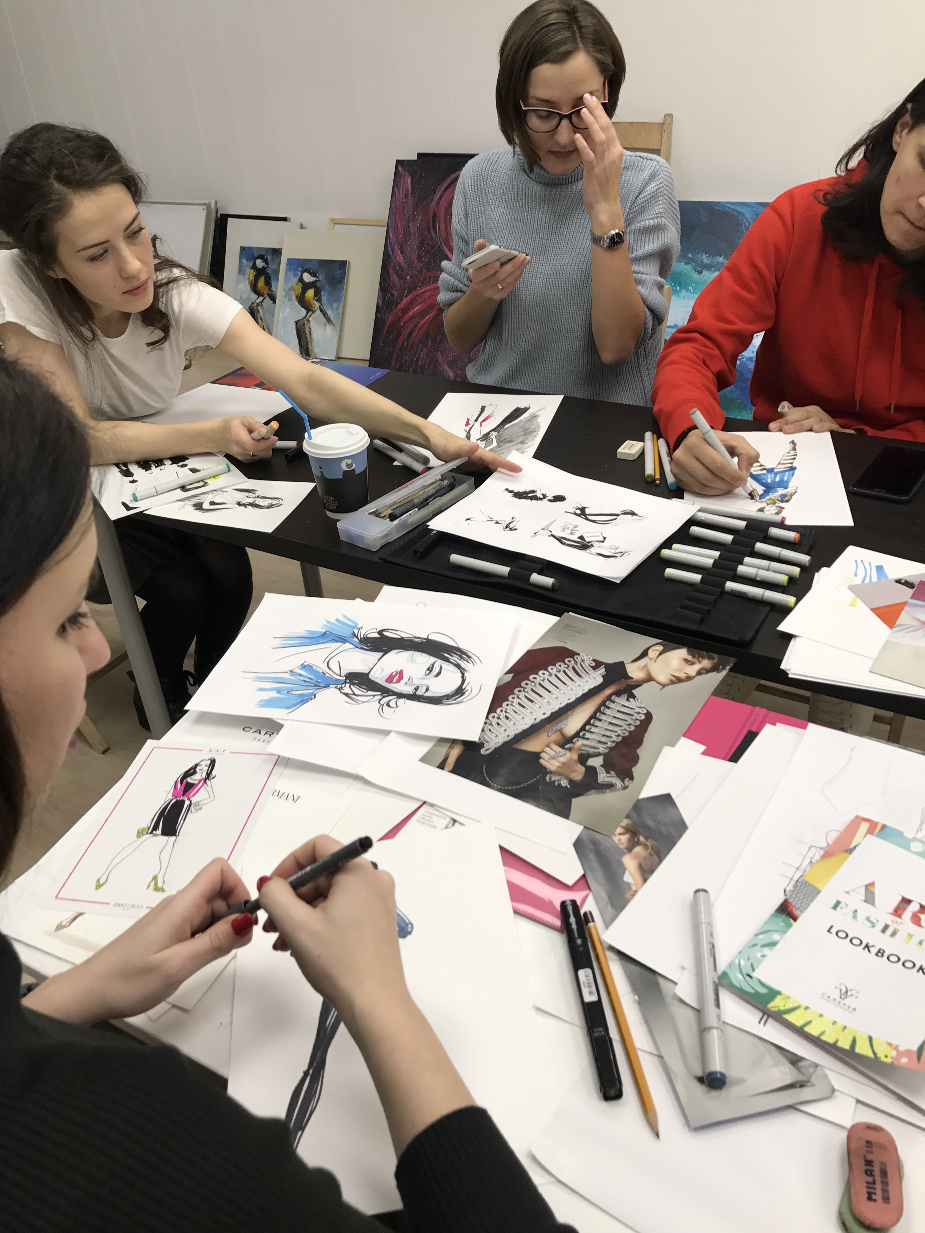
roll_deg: +5.9
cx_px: 462
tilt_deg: -33.3
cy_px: 616
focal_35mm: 28
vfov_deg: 63.4
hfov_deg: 49.7
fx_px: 998
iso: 25
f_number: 1.8
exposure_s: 1/50
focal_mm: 3.99
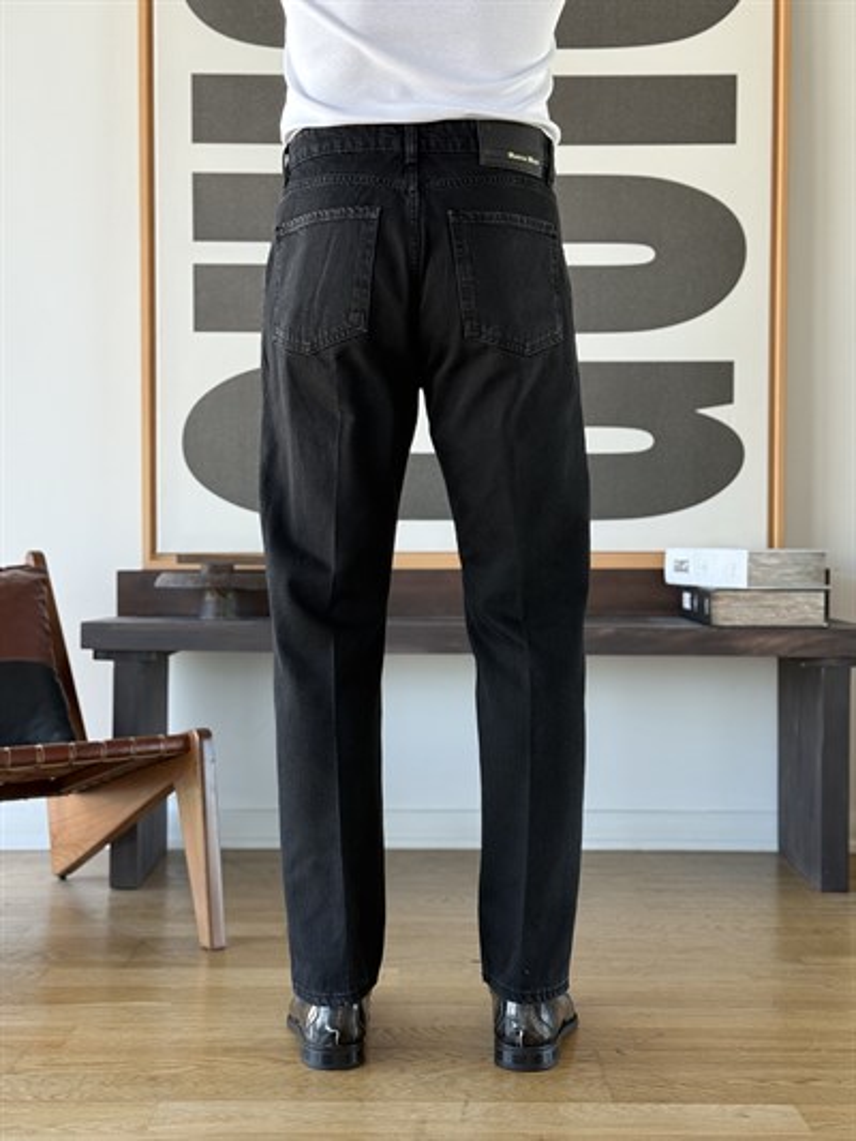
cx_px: 428
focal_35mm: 48
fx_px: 1582
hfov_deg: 30.3
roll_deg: -0.4
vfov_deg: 39.6
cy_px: 570
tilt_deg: -1.1
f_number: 1.78
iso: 80
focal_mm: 6.76
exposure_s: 1/132
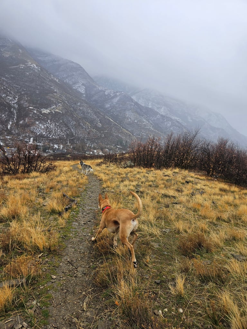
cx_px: 124
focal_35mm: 23
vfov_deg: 73.9
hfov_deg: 58.9
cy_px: 164
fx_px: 219
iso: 25
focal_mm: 5.4
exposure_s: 1/470
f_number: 1.8
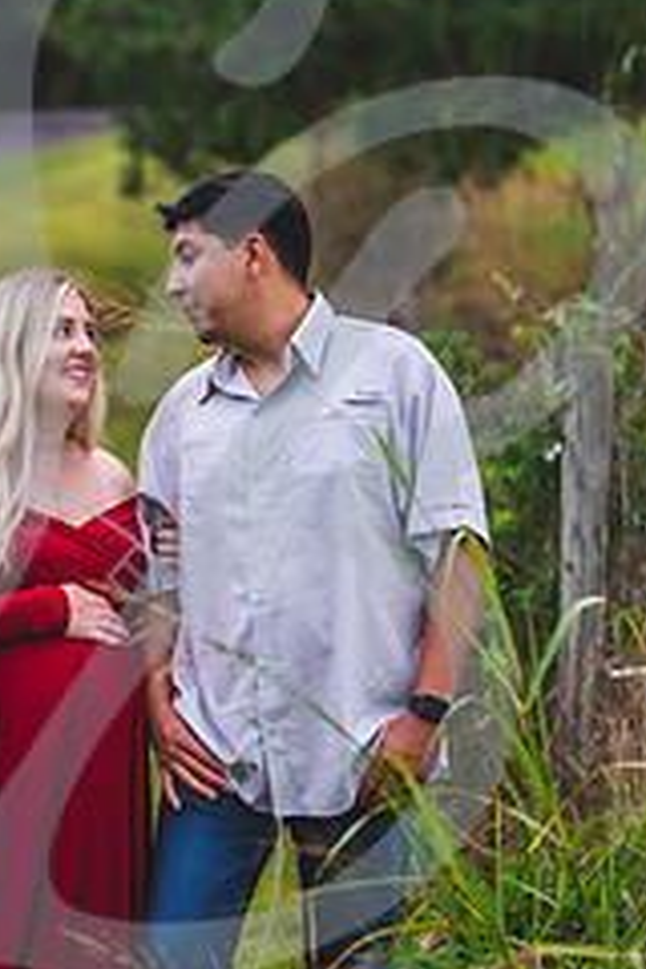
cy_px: 529
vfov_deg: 13.7
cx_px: 89
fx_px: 4037
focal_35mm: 150
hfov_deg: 9.1
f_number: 2.8
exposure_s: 1/320
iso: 200
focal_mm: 80
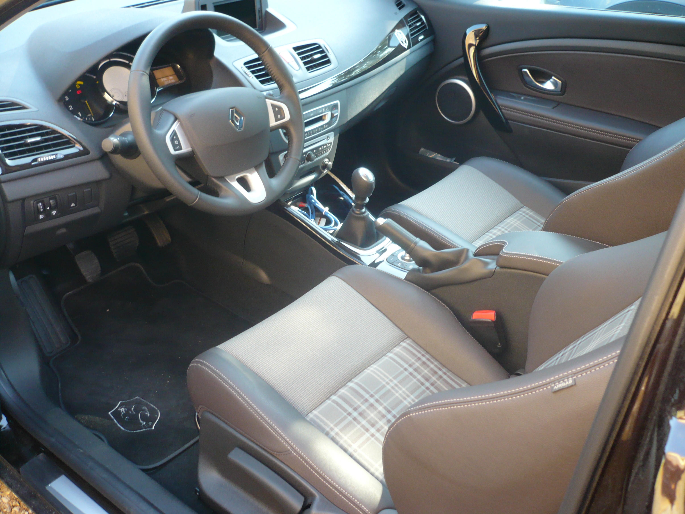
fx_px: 693
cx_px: 342
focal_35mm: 35
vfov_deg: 40.7
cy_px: 257
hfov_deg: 52.6
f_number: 2.8
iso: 160
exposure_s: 1/30
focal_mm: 5.8
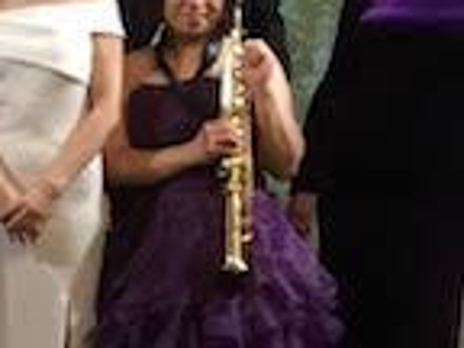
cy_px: 29
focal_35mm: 172
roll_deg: -3.1
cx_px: -309
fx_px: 2306
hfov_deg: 10.9
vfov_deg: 8.6
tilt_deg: -2.2
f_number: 2.4
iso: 125
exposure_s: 1/33
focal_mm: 3.3
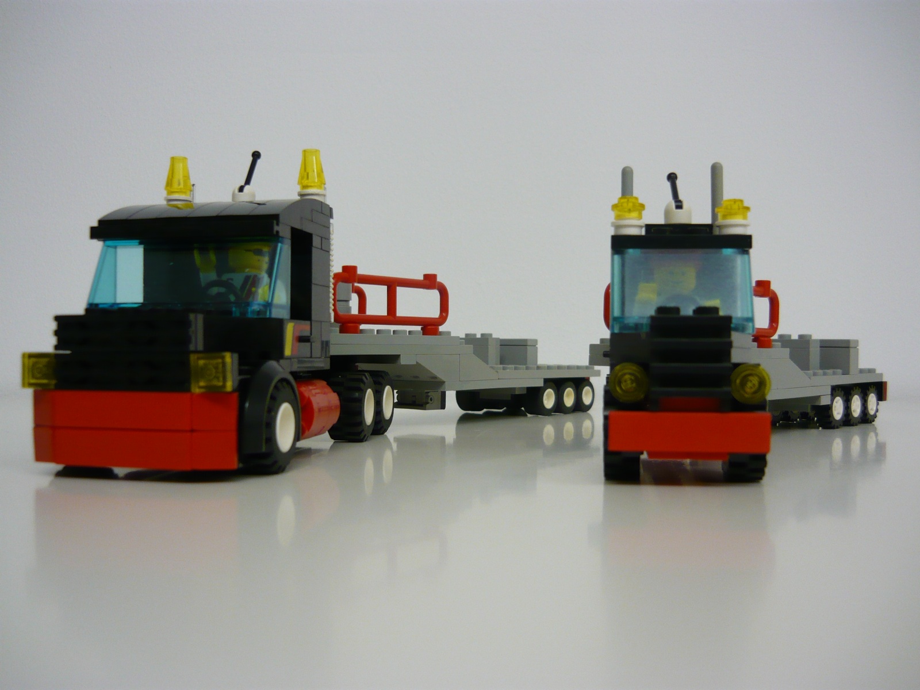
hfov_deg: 55.4
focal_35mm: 33
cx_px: 460
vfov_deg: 42.9
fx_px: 877
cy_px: 345
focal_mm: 5.5
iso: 200
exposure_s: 1/30
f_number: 2.8
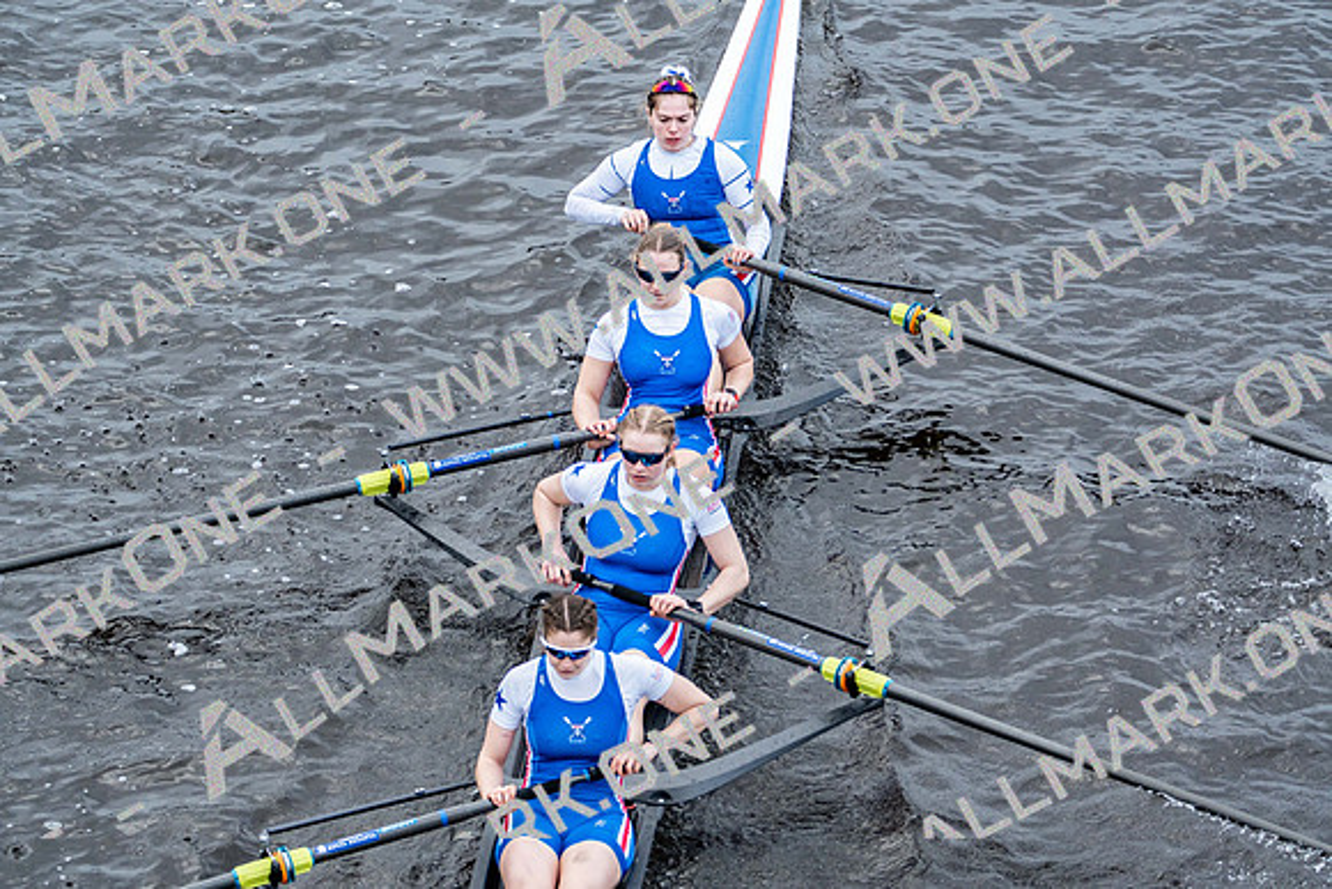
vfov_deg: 5.8
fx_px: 8734
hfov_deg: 8.7
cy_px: 444
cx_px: 666
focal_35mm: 236
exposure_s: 1/1250
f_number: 5.6
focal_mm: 236
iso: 1600
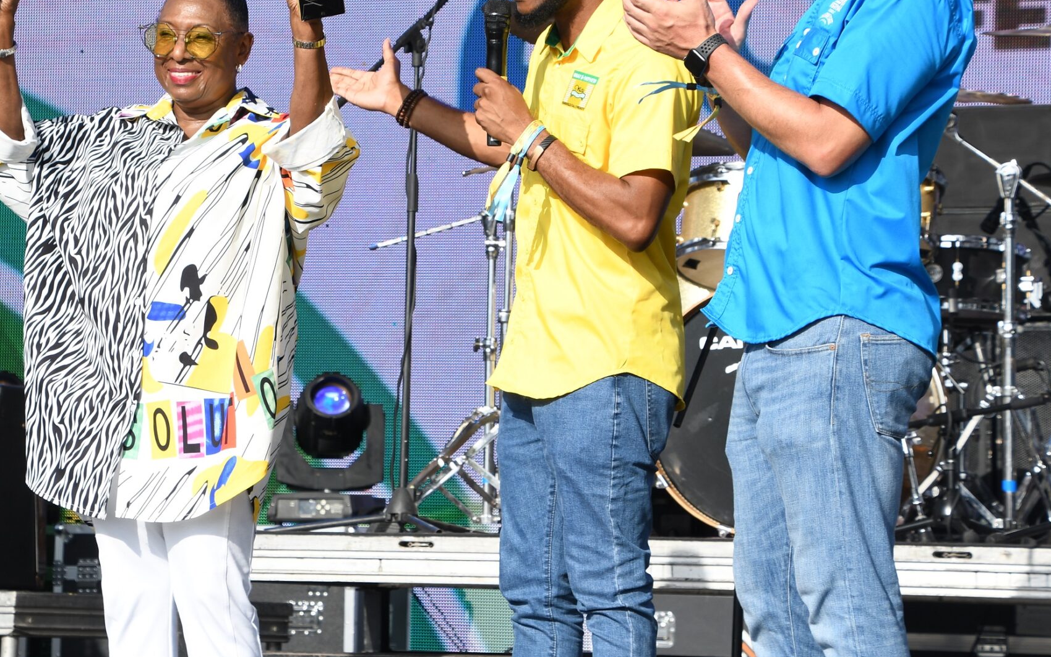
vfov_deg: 7.6
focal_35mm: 172
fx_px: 4927
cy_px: 224
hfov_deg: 12.2
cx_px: 346
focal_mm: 75
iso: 125
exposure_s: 1/250
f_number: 9
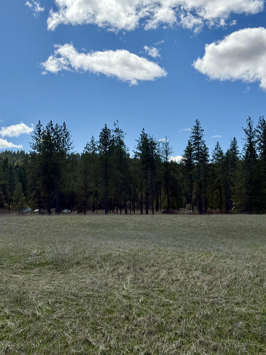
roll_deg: -0.2
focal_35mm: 48
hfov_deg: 30.3
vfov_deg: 39.7
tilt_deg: +4.8
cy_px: 178
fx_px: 492
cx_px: 133
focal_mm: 6.76
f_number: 1.78
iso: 80
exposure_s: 1/9901
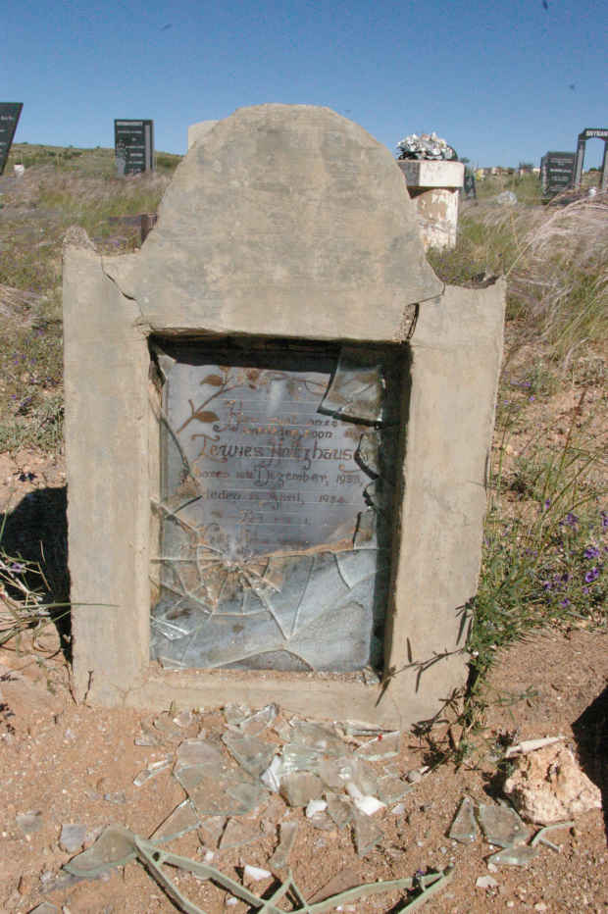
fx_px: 875
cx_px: 304
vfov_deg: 55.1
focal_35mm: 34
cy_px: 457
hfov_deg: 38.3
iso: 3200
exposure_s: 1/1500
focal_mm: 23
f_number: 19
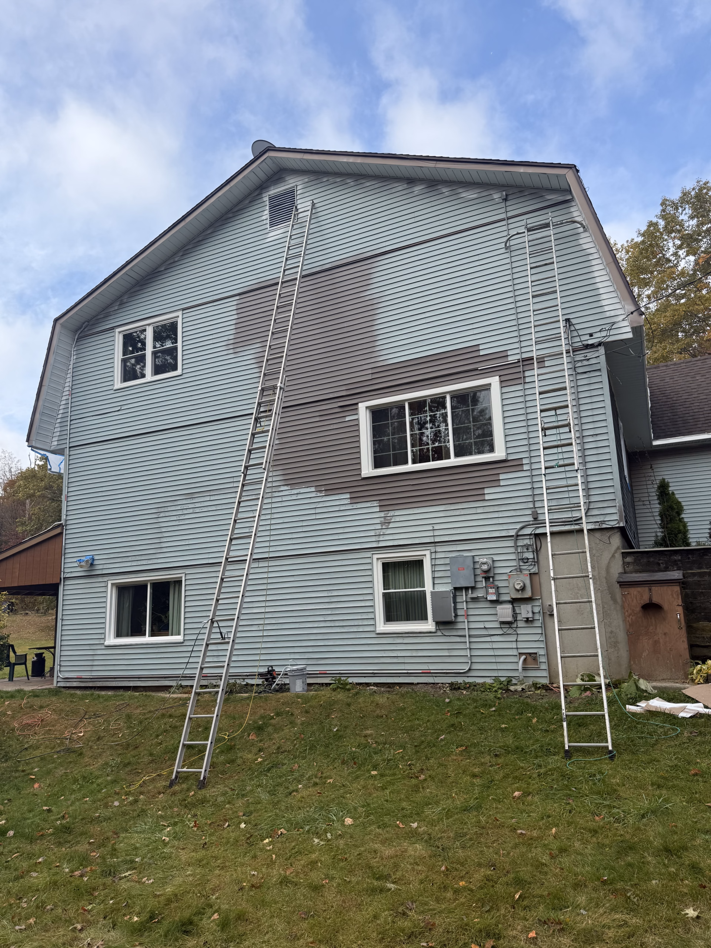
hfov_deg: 56.8
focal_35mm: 24
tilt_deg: +14.3
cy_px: 474
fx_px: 657
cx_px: 356
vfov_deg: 71.6
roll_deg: +1.8
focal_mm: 6.76
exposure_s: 1/1949
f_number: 1.78
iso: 80
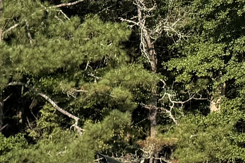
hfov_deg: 10.1
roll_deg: +5.1
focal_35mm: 166
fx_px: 1130
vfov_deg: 7.3
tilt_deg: -10.8
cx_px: -425
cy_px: 495
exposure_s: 1/3425
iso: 80
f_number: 1.78
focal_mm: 6.76
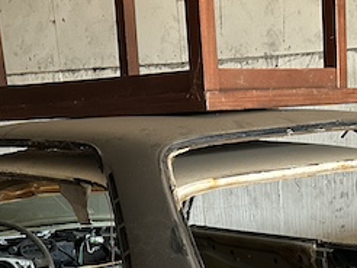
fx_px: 805
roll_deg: +2.5
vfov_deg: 17.6
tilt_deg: -16.6
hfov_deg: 24.8
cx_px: 254
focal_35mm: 78
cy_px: 361
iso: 200
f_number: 1.78
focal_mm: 6.86
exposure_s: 1/121
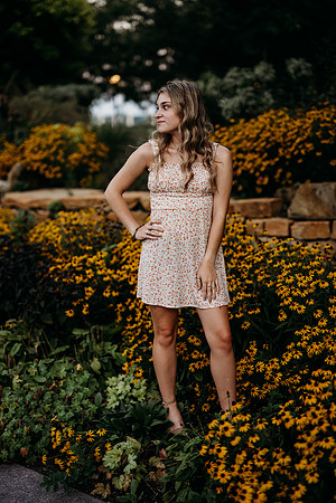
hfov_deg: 27.0
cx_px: 168
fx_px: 700
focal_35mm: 50
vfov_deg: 39.6
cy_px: 252
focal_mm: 50
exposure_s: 1/100
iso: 160
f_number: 1.4
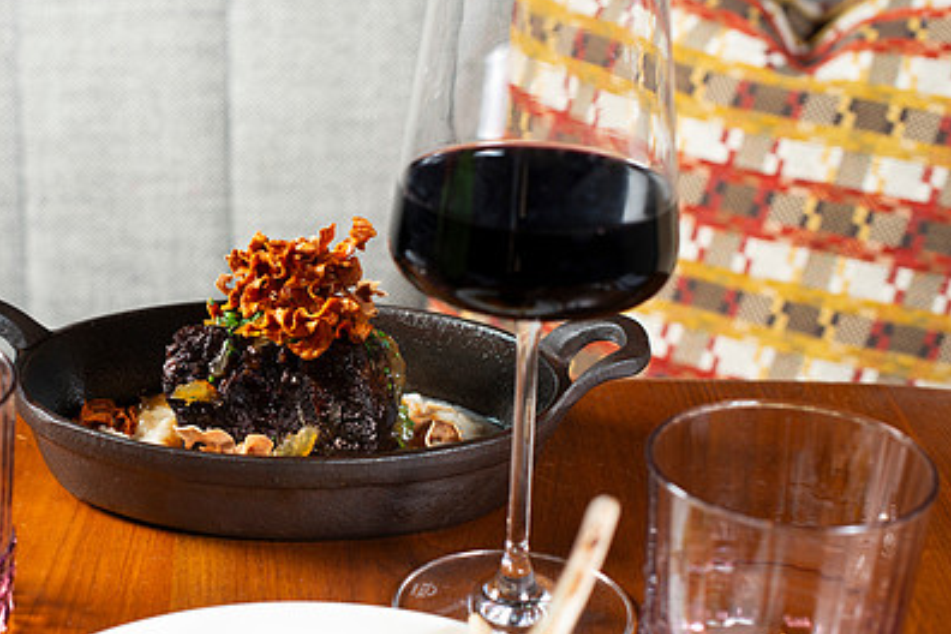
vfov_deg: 18.4
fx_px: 1955
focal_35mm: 74
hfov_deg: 27.1
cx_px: 269
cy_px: 409
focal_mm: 50
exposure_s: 1/200
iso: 200
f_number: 4.5
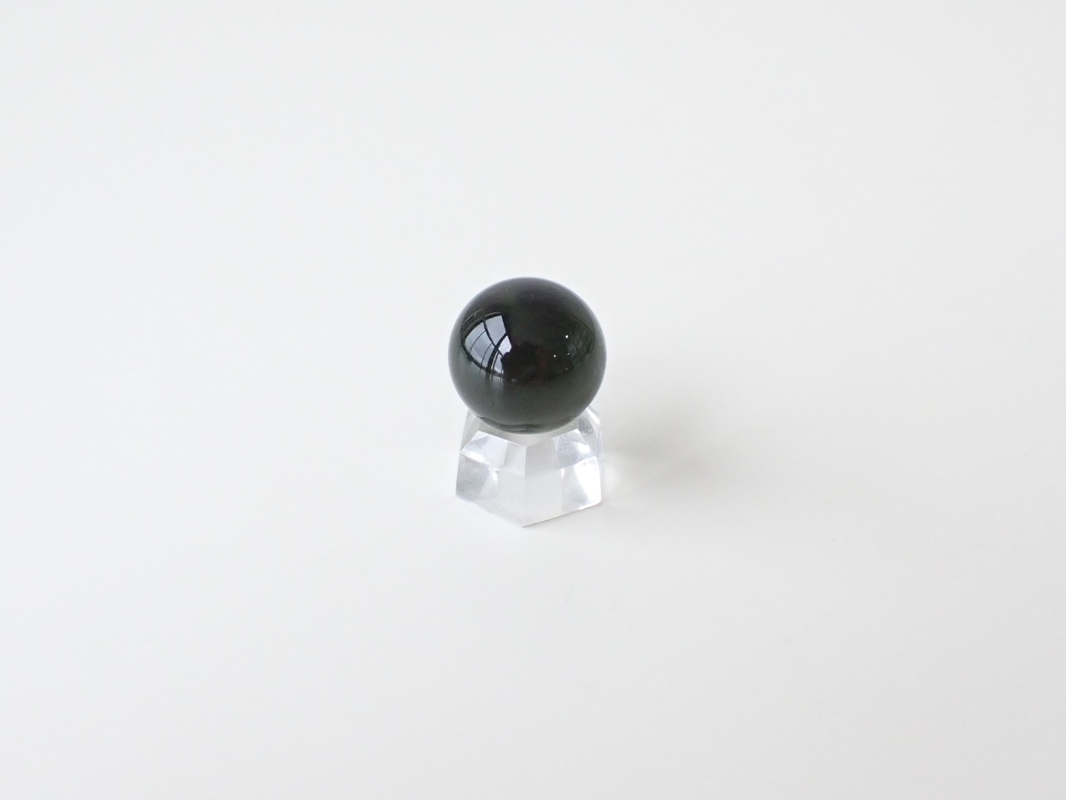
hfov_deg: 60.0
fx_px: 924
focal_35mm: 30
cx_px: 533
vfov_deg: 46.8
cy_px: 400
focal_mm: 5.4
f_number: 3.2
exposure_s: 1/125
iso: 500
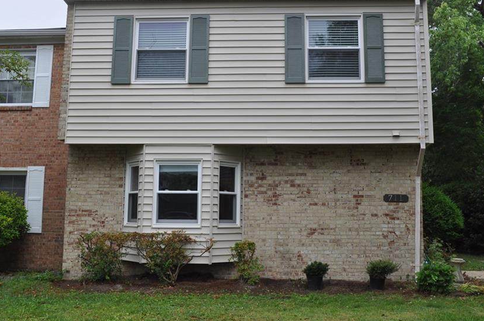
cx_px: 257
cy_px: 139
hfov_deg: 47.4
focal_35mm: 41
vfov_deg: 32.5
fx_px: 550
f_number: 6.3
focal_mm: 22
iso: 200
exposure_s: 1/160
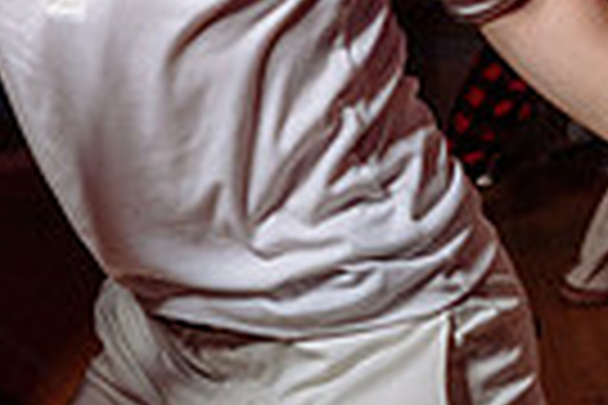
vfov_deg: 11.5
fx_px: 1959
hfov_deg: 16.5
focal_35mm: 116
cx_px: -220
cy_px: -113
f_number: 3.5
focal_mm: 24
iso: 1000
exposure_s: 1/40
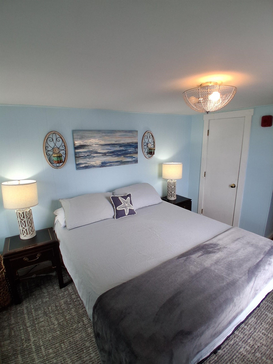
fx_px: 179
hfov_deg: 74.7
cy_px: 182
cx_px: 136
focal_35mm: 17
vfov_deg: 91.0
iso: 100
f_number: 2.2
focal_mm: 1.4
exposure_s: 1/120
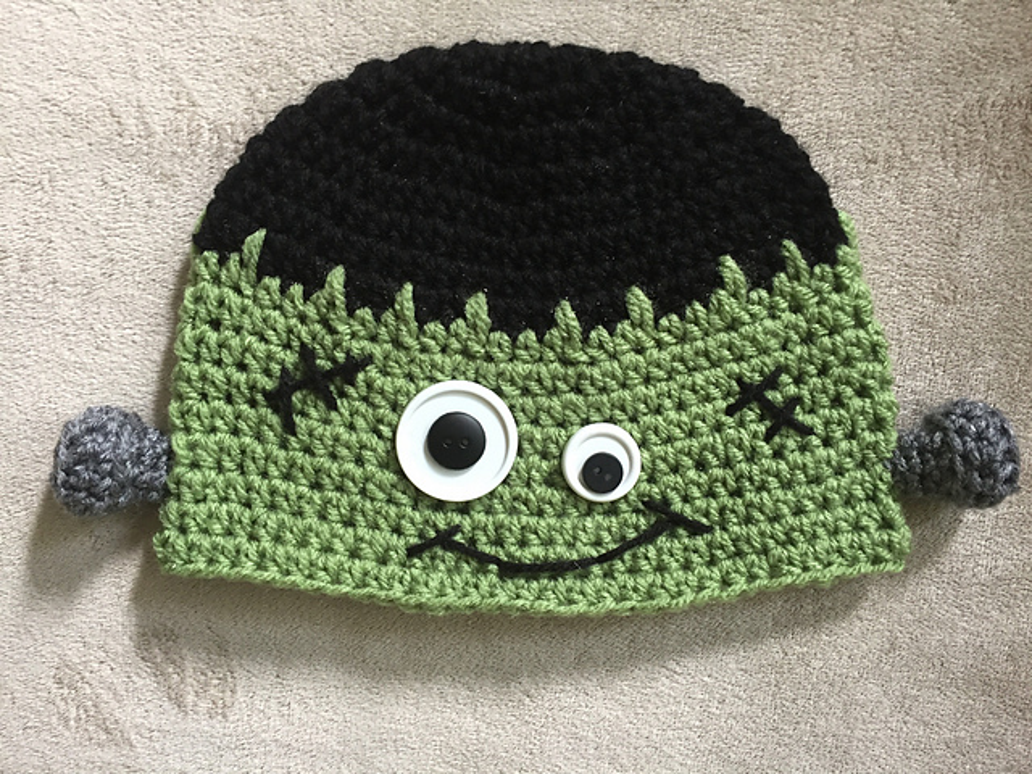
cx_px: 516
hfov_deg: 61.7
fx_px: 865
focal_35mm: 29
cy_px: 387
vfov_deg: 48.2
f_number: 2.2
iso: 125
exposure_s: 1/30
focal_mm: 4.15
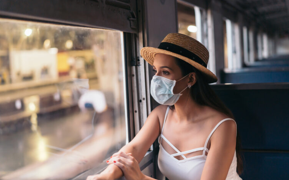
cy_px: 92
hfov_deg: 35.7
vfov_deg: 22.8
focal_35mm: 57
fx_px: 449
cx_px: 145
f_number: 2.2
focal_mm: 55
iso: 640
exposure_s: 1/80
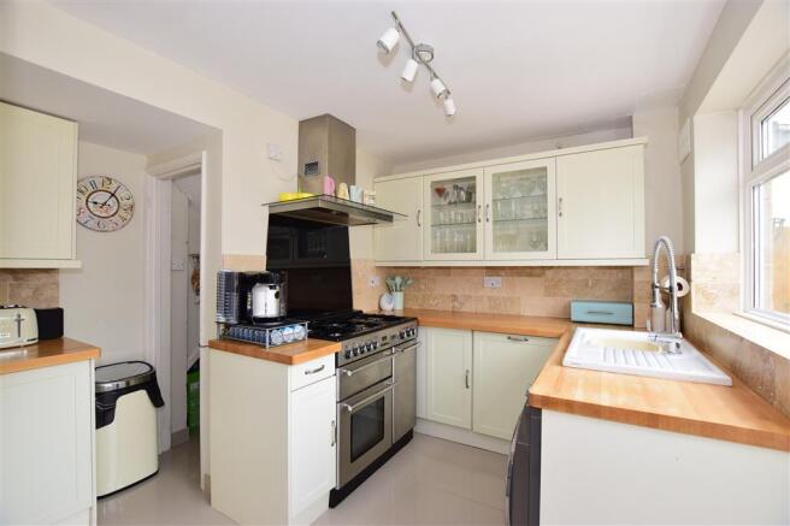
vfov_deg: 77.3
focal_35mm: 15
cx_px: 395
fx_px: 329
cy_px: 263
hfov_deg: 100.4
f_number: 5.6
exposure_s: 1/60
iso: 400
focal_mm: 10
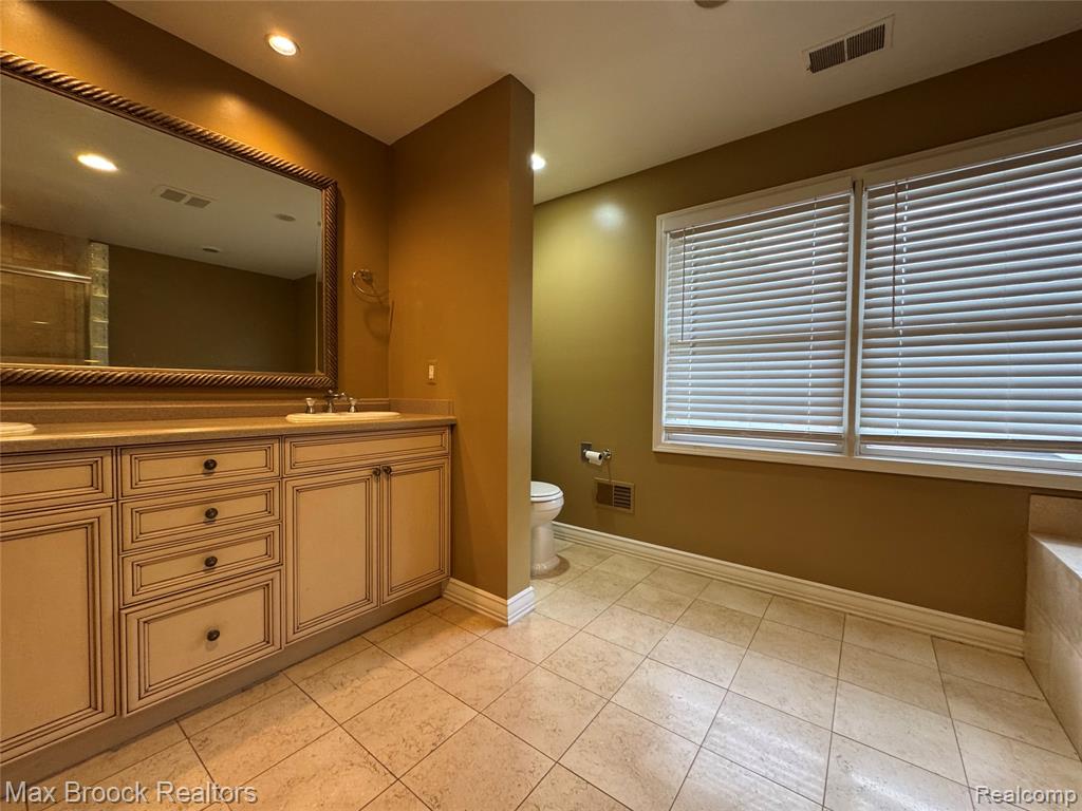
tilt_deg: -2.2
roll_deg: -1.1
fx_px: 438
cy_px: 406
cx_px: 541
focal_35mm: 14
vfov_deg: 85.7
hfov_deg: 102.1
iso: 200
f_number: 2.2
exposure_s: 1/60
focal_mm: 2.22
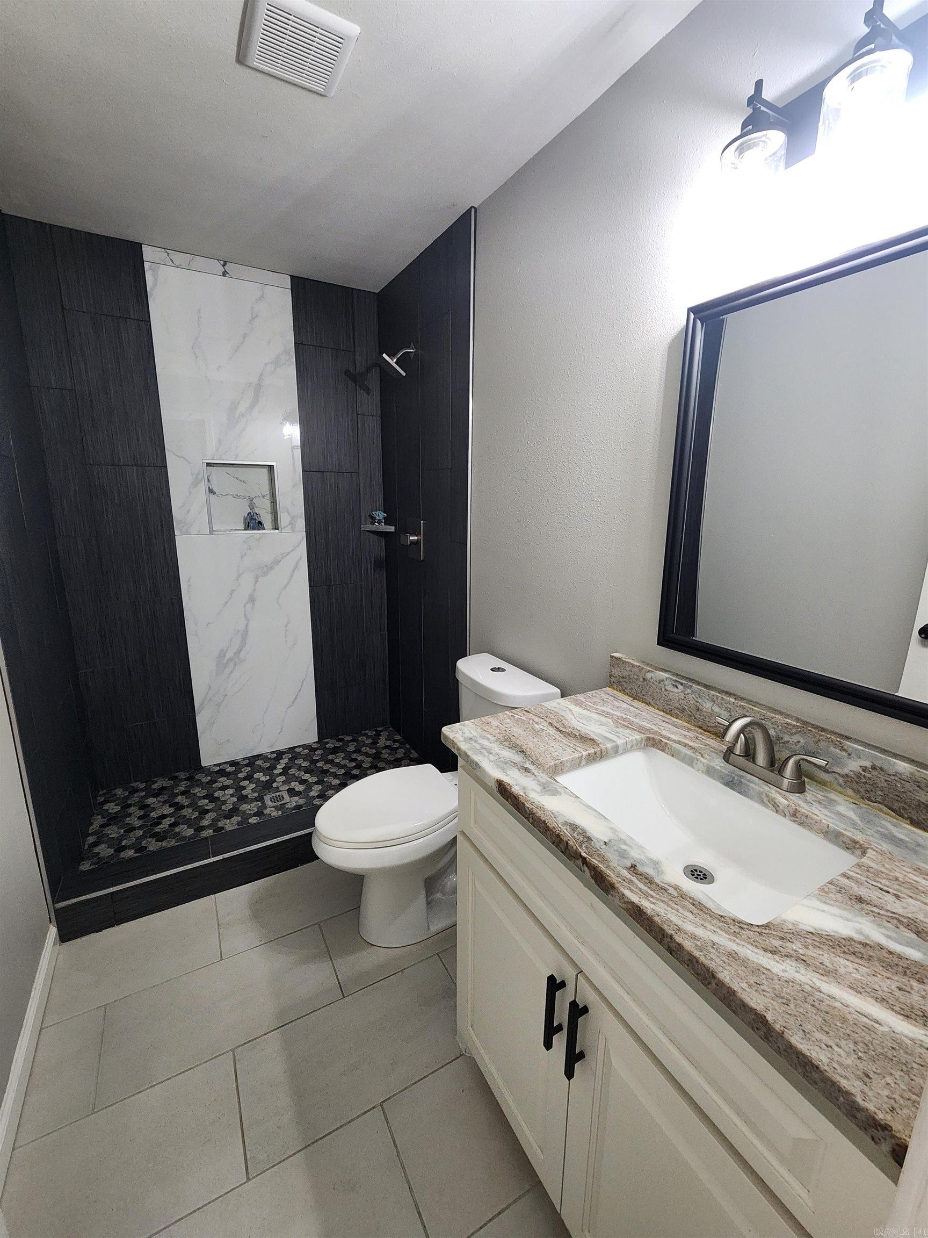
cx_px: 464
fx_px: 465
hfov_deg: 89.9
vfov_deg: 106.2
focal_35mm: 13
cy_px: 619
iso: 250
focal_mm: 2.2
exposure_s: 1/60
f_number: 2.2
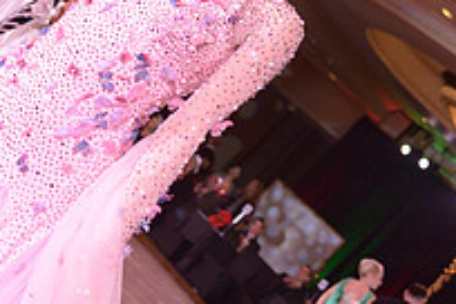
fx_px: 1583
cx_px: 40
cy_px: -106
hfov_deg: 16.2
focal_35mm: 125
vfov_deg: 10.7
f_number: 4
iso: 1250
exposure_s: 1/200
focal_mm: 44
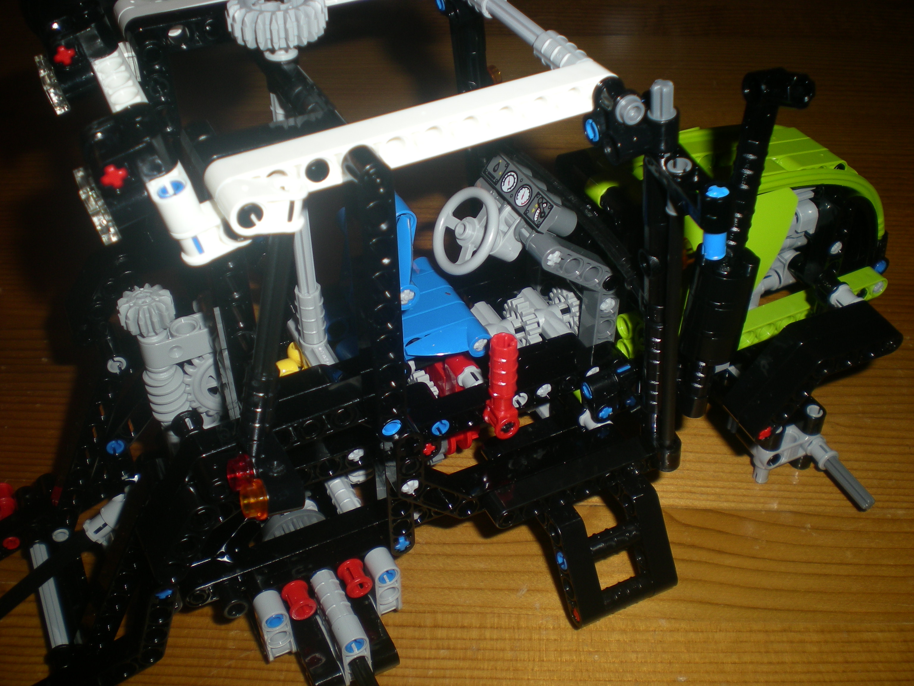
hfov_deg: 49.0
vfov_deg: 37.7
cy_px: 343
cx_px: 457
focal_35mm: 38
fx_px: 1003
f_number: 3.1
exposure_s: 1/60
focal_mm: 6.3
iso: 50
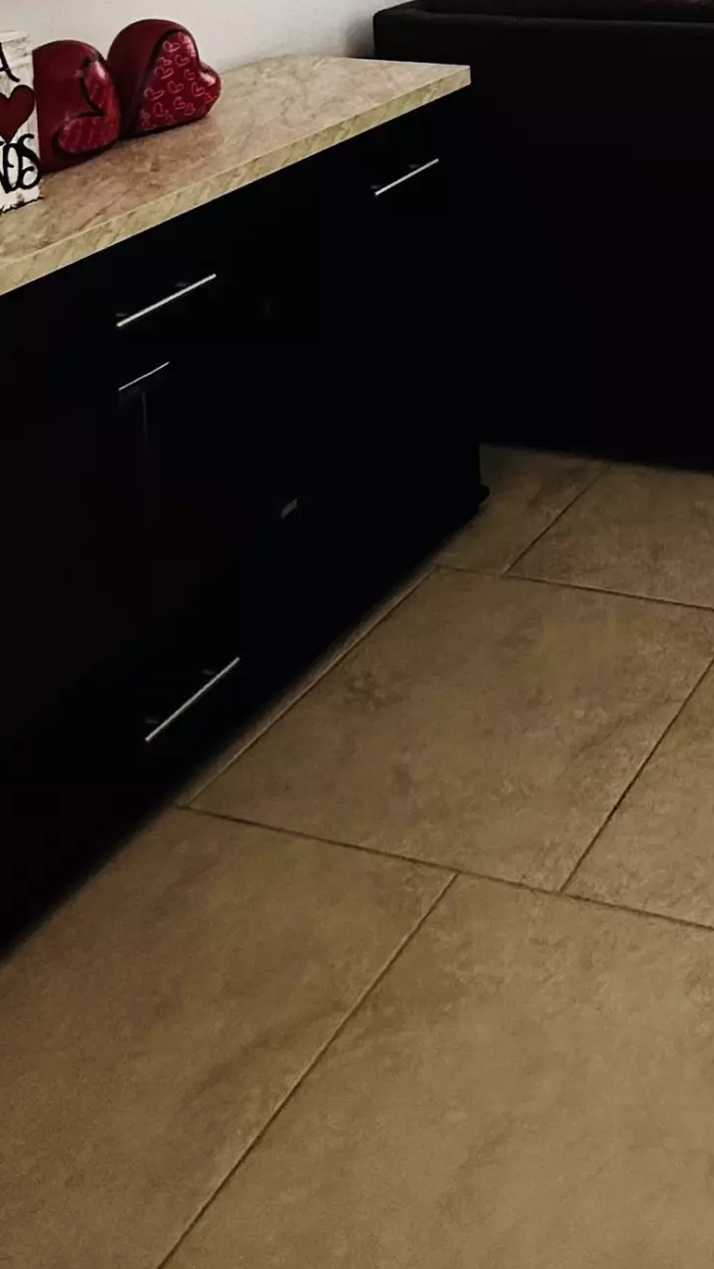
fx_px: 1481
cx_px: 945
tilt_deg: -4.2
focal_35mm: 44
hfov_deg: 23.7
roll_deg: +1.4
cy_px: -192
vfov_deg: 37.2
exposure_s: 1/120
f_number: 2.2
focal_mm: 2.22
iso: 160
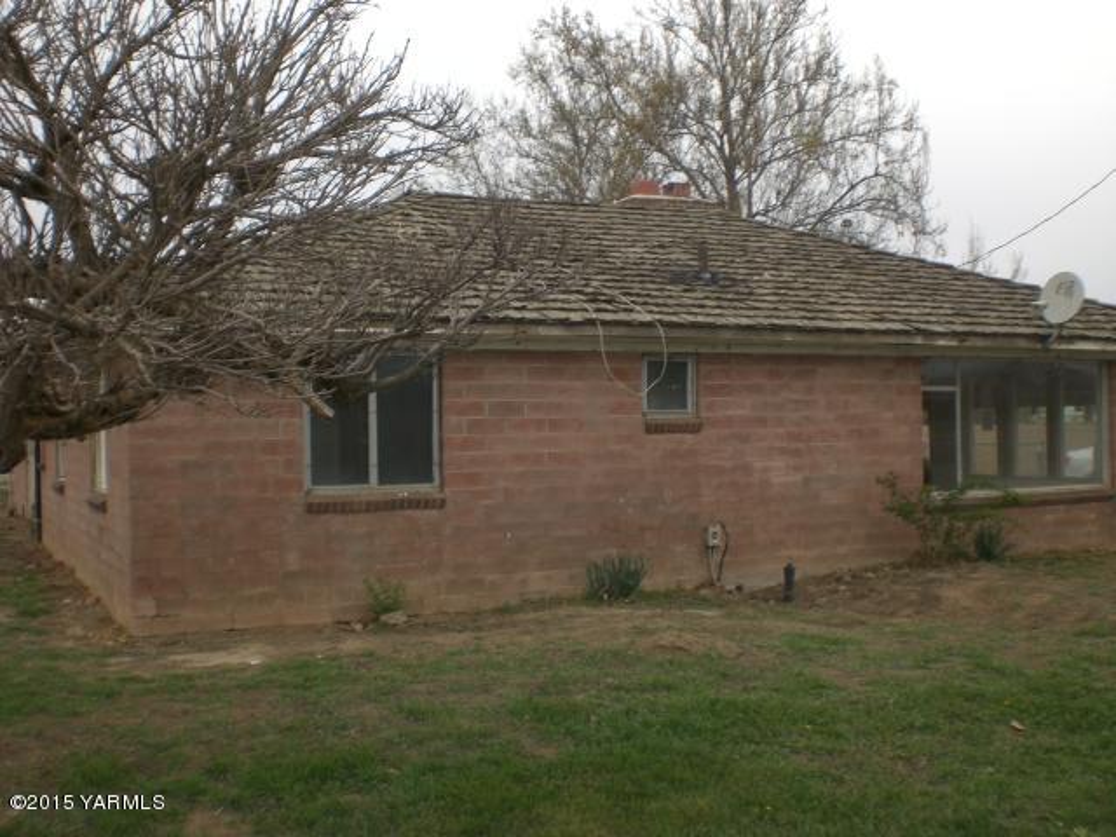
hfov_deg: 49.0
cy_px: 418
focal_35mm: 38
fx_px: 1225
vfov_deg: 37.7
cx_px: 558
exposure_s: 1/250
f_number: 4.4
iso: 50
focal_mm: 6.3
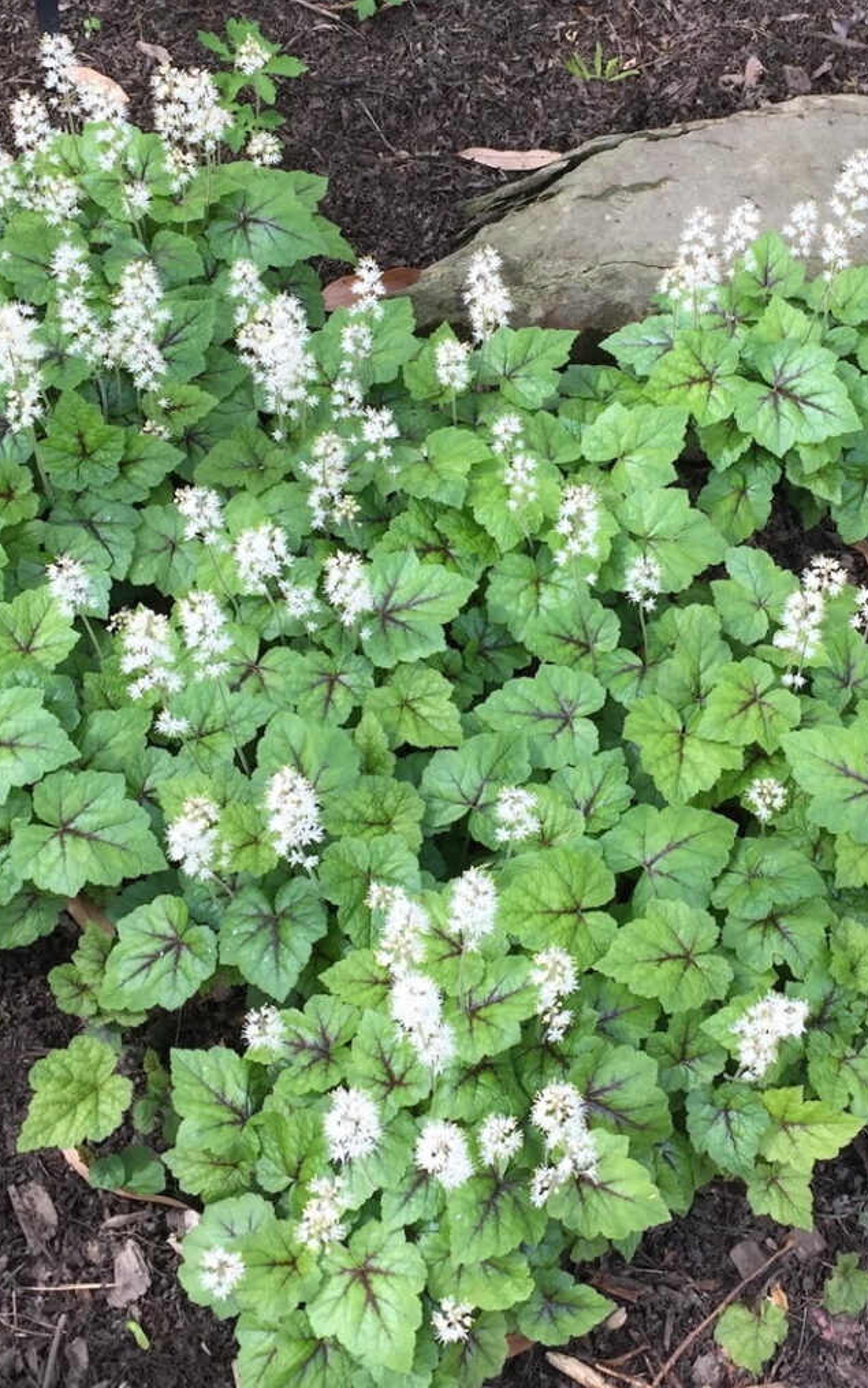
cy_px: 699
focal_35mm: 31
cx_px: 504
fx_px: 1172
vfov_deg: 61.2
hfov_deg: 40.5
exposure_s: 1/130
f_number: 2.2
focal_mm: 4.15
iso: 32
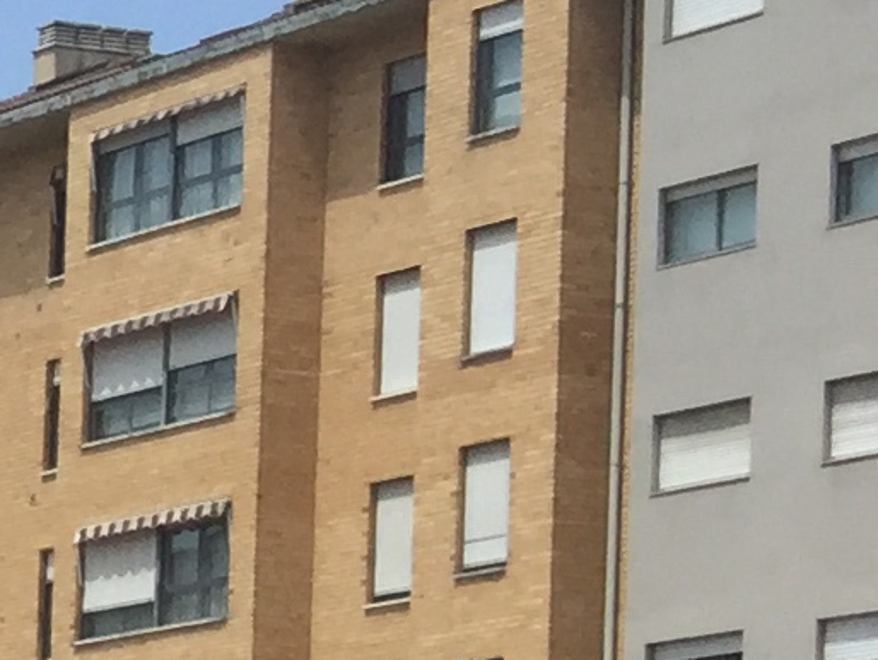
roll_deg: -2.2
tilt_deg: -1.1
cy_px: 1458
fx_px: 4669
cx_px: -1853
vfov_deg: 7.6
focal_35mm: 184
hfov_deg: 8.7
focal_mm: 4.15
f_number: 2.2
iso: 32
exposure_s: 1/2083
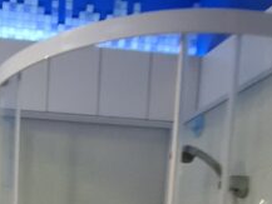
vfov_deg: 20.9
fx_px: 377
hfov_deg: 33.5
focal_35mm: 48
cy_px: 367
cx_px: -41
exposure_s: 1/25
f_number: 2.2
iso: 160
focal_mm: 1.74
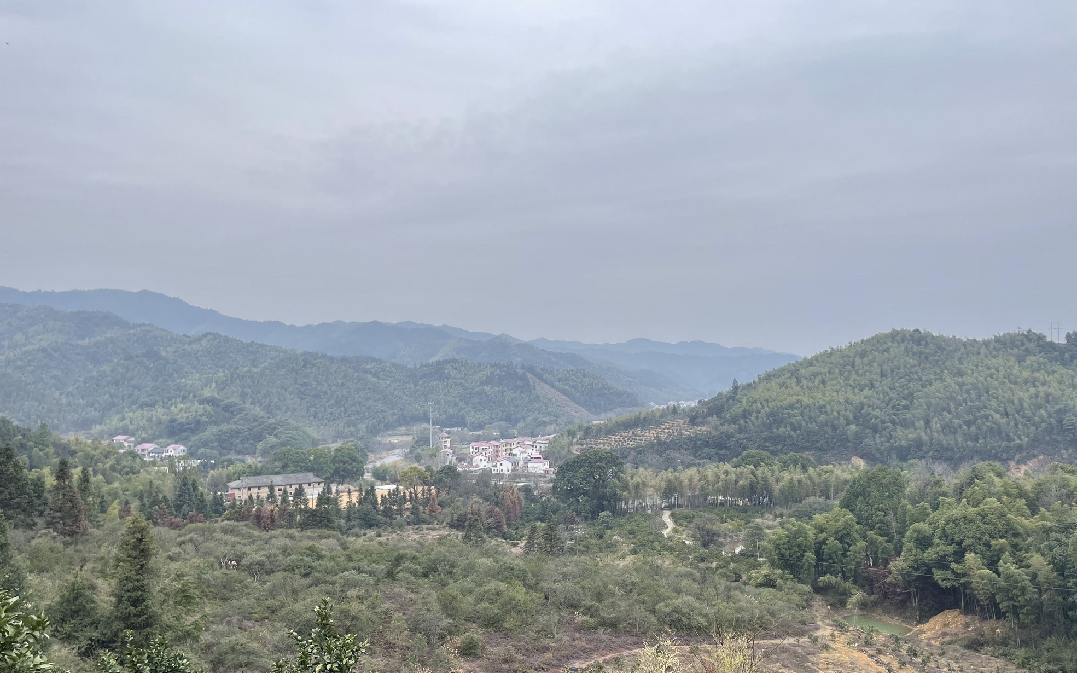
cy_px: 384
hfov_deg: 66.5
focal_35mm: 28
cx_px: 546
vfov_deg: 44.4
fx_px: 822
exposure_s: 1/725
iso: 32
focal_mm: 4.2
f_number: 1.6
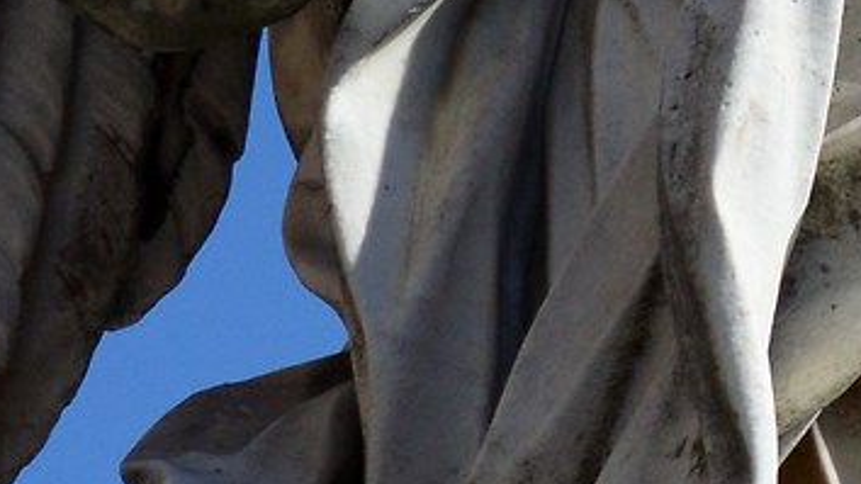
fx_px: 10683
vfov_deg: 2.6
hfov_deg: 4.6
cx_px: 1527
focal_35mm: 468
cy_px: -524
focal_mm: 44
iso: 400
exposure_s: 1/4000
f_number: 4.5
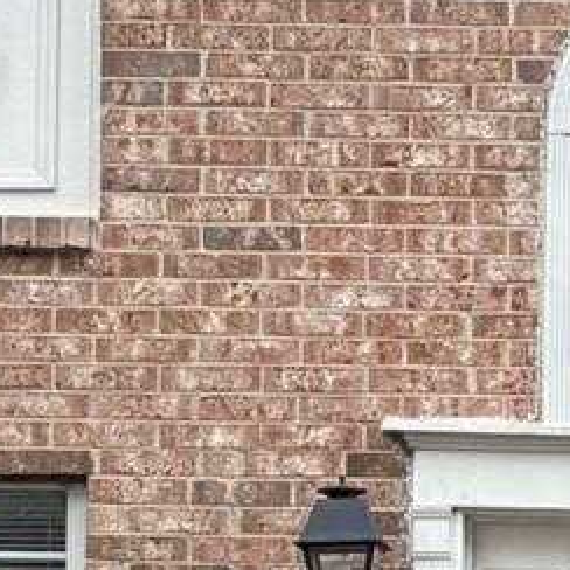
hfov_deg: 11.3
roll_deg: -0.1
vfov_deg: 11.5
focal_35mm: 151
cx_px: 682
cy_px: 535
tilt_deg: +4.5
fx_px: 2813
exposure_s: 1/1311
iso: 64
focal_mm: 5.96
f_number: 1.6
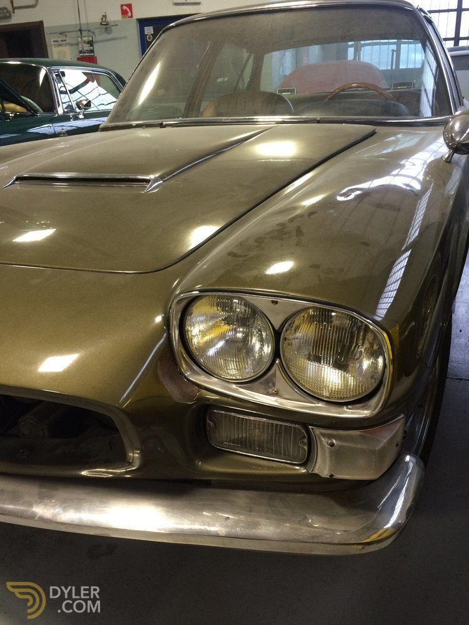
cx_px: 234
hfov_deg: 48.2
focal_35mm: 29
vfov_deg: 61.7
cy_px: 312
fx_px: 524
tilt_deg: -23.7
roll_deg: +1.5
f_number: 2.2
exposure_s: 1/30
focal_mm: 4.15
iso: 100
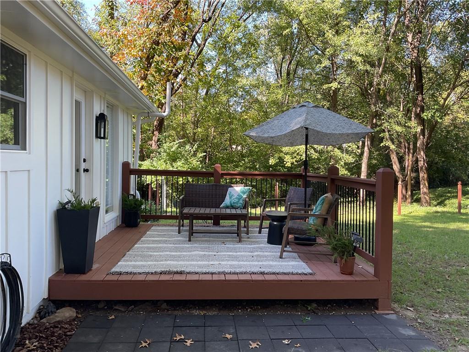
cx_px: 234
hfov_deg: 61.7
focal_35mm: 29
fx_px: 393
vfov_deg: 48.2
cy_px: 176
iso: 25
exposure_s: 1/120
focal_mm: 3
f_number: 1.8
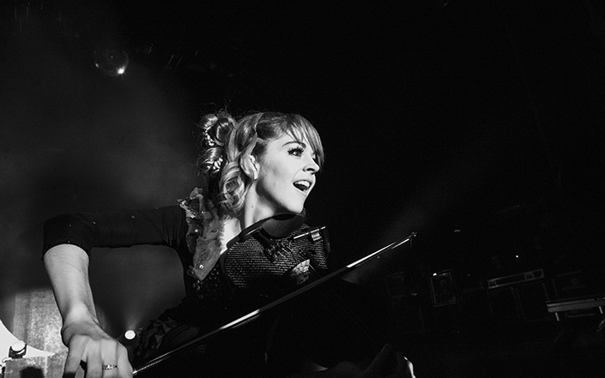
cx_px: 308
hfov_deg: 72.5
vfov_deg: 49.3
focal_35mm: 25
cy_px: 196
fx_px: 412
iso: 3200
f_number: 6.3
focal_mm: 24
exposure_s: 1/500
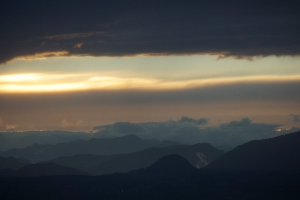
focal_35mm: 240
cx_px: 150
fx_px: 2001
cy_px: 100
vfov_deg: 5.7
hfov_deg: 8.6
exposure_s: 1/250
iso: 400
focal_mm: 160
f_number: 5
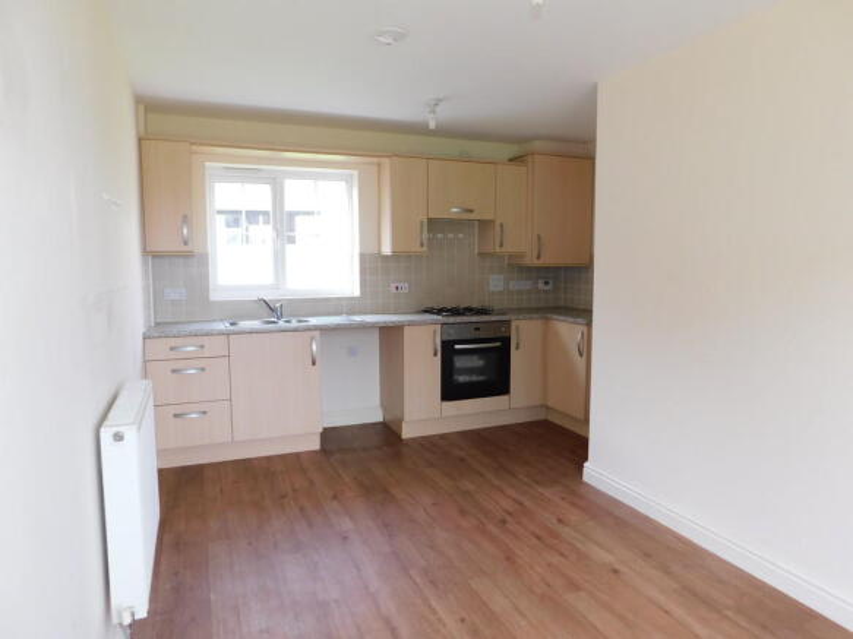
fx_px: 567
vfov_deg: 58.9
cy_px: 320
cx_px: 426
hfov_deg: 73.9
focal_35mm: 23
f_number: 3
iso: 125
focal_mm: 4
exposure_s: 1/40
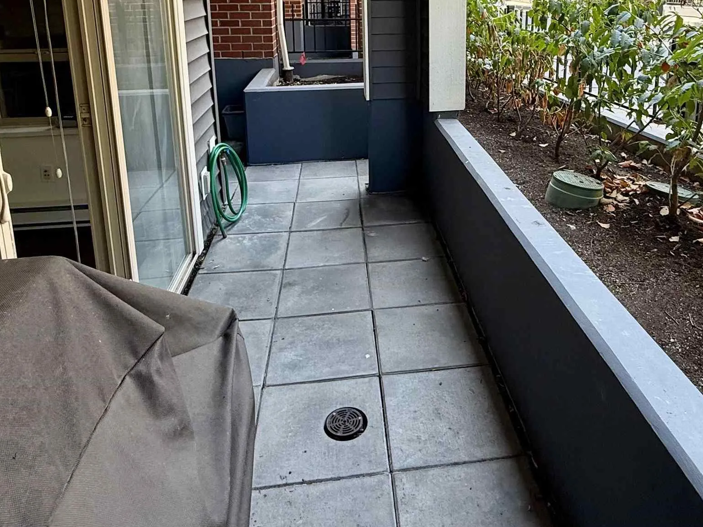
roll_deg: -0.7
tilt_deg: -11.4
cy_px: 99
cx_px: 417
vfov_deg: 46.9
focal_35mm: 28
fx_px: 569
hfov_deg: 63.0
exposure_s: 1/99
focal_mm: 2.22
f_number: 2.2
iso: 100
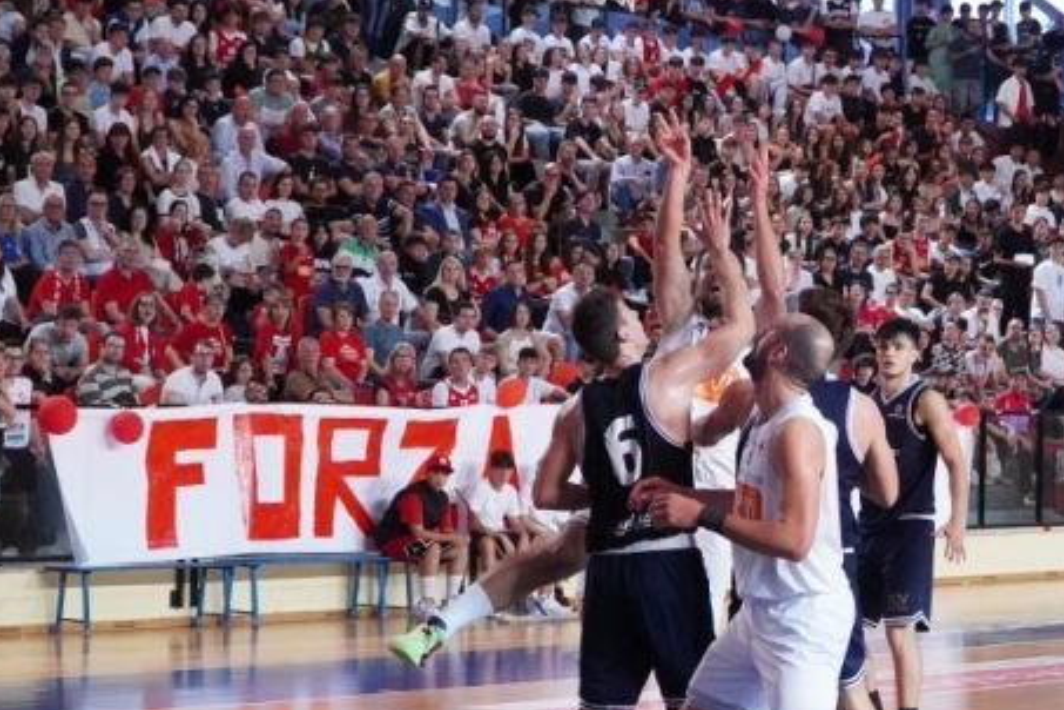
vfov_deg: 12.9
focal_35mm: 106
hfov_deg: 19.0
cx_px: 885
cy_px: 320
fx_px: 3133
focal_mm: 40
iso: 5000
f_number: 5
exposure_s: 1/640
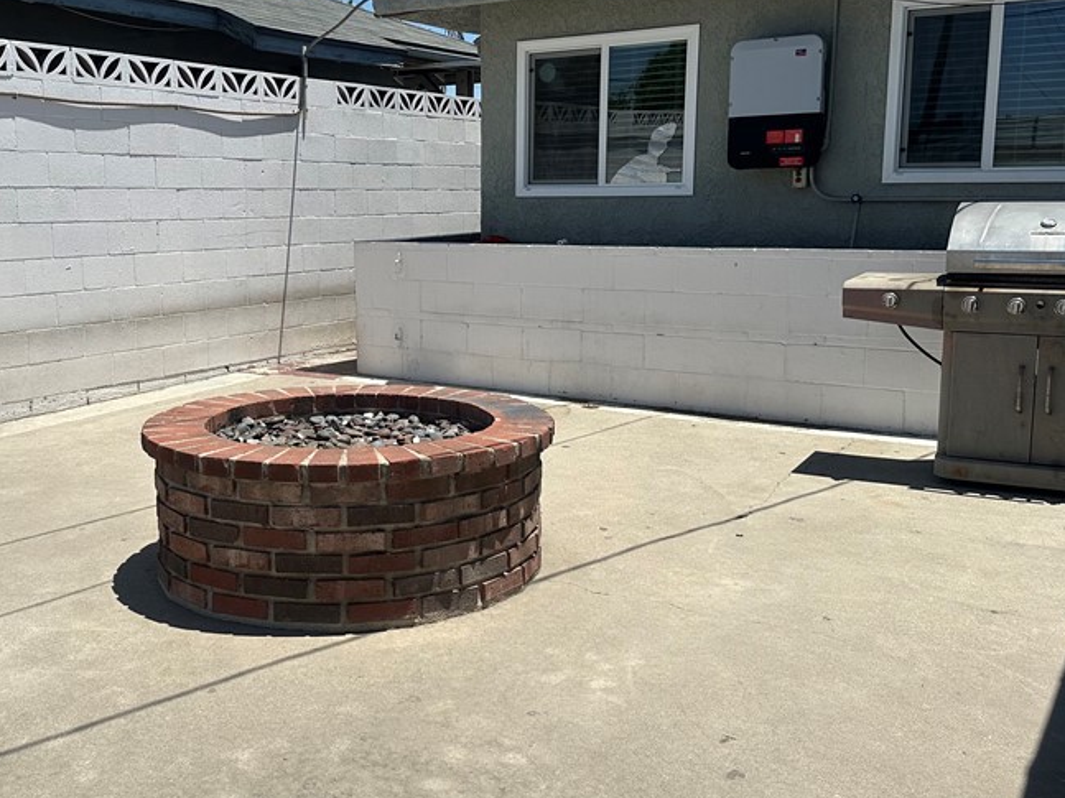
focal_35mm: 38
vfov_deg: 37.7
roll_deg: +0.4
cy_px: 373
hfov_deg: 48.7
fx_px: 1169
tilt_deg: -7.3
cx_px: 420
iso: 80
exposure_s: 1/7042
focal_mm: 6.86
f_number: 1.78
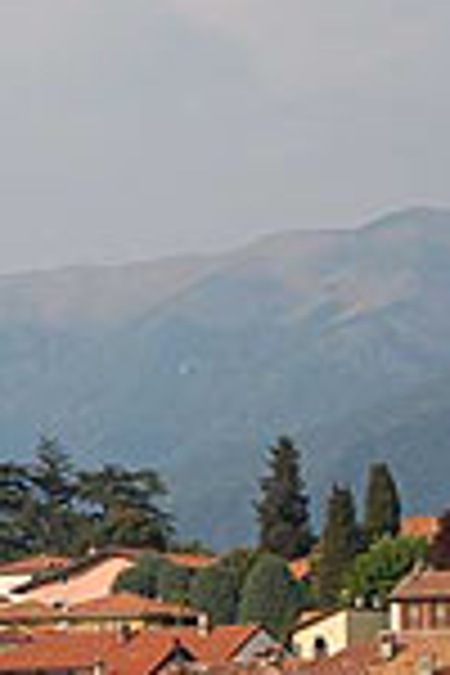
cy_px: 470
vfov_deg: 8.3
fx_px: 4640
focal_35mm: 248
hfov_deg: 5.5
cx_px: -288
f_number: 5.6
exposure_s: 1/1000
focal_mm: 55
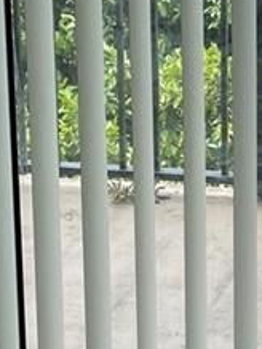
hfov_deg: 10.1
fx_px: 1440
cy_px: 16
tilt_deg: -12.9
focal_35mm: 143
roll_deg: -1.0
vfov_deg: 13.6
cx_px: 363
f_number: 1.6
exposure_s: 1/1048
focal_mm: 5.1
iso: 32
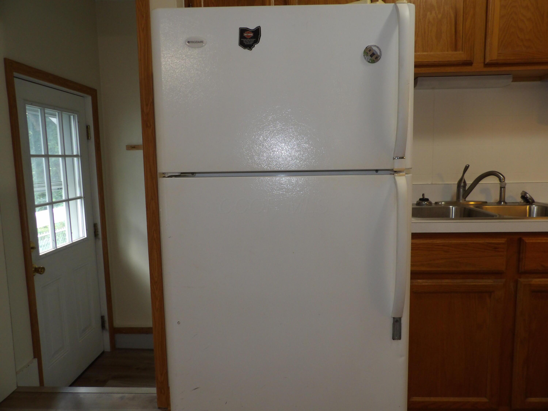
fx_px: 380
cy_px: 206
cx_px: 274
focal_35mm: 24
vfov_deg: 56.8
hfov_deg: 71.6
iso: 200
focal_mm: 4.3
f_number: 3.2
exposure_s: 1/33
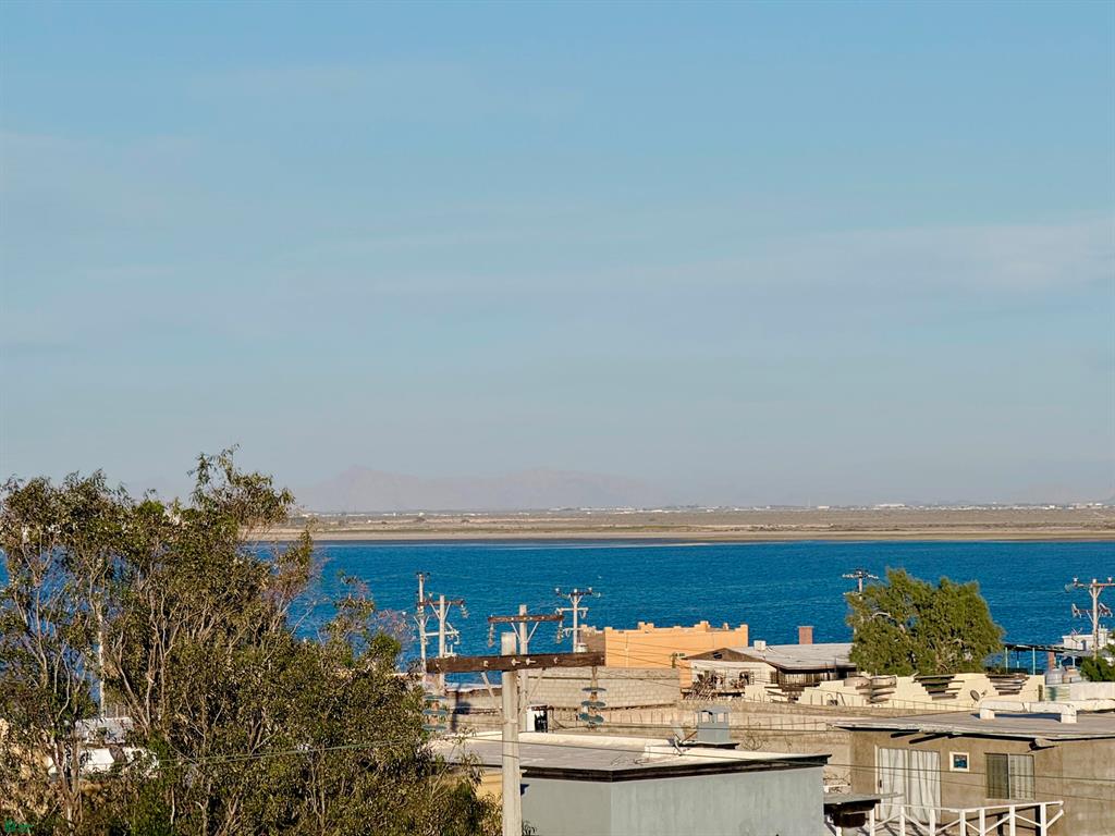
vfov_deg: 12.3
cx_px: 558
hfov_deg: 16.4
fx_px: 3865
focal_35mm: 120
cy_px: 418
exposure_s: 1/2710
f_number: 2.8
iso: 50
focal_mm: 15.66
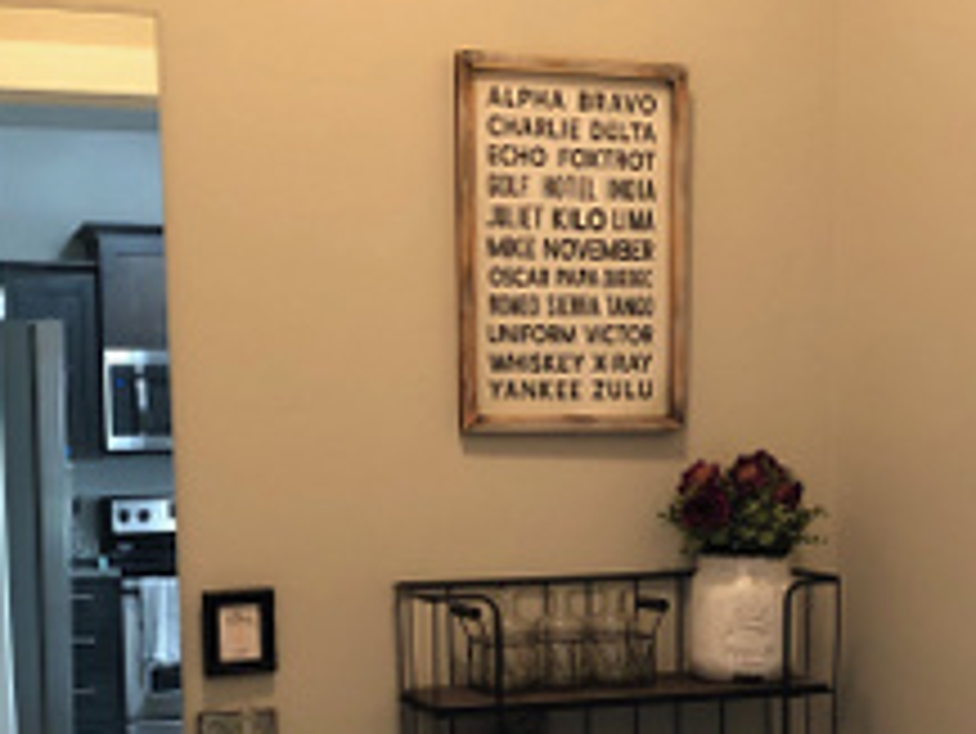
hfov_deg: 31.2
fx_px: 1749
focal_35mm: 62
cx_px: 508
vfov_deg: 23.1
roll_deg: +0.1
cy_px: 653
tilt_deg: -5.6
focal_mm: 4
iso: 64
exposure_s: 1/15
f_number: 1.8
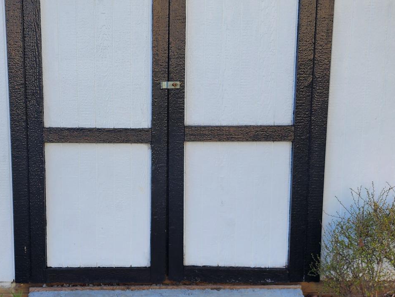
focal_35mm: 50
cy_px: 140
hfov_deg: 37.9
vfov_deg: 29.1
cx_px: 143
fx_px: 571
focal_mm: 6.4
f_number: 1.8
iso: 12
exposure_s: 1/264
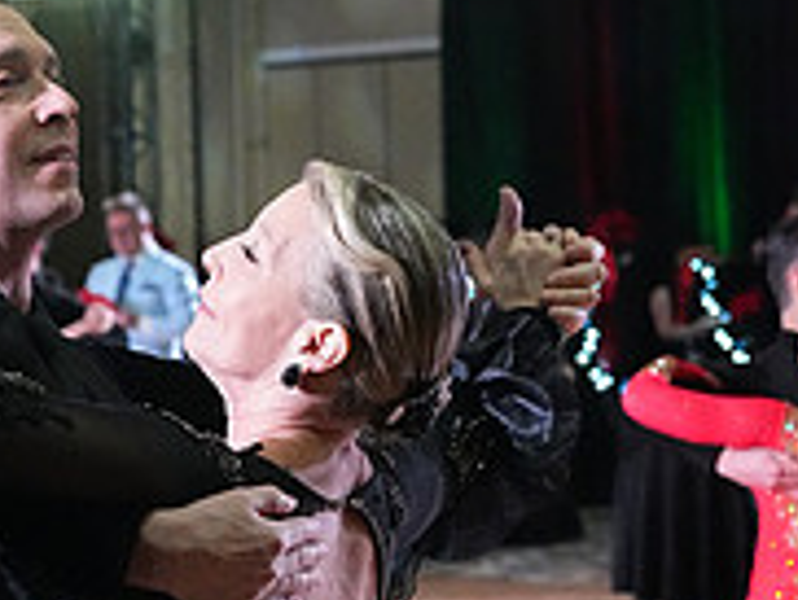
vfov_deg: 6.9
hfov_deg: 9.2
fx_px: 4940
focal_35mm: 214
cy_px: 885
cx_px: 300
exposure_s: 1/400
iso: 10000
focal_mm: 70
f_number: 5.6
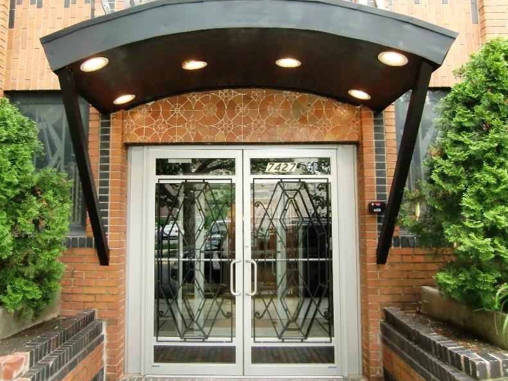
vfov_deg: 45.4
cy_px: 172
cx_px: 226
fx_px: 455
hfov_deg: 58.2
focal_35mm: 31
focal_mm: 4.3
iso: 320
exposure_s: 1/60
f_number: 3.2
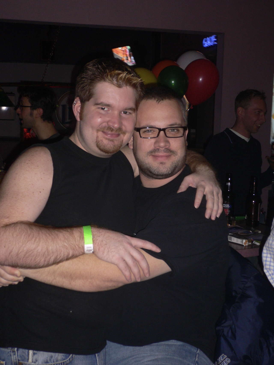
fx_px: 538
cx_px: 137
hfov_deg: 28.6
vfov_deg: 37.5
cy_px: 182
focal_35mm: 51
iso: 100
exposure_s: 1/8
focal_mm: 8.5
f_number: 3.4
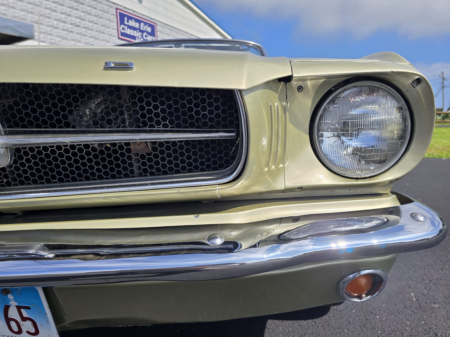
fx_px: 299
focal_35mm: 23
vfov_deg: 58.9
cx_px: 225
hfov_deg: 73.9
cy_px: 168
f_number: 1.7
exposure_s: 1/997
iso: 12
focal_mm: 6.3
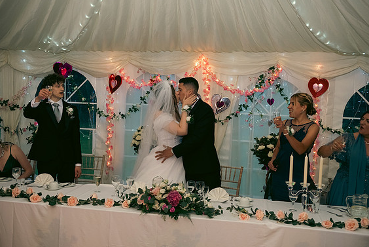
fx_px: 380
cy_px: 125
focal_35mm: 37
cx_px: 186
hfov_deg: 51.9
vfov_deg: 36.0
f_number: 3.5
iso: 800
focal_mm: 36
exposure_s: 1/160
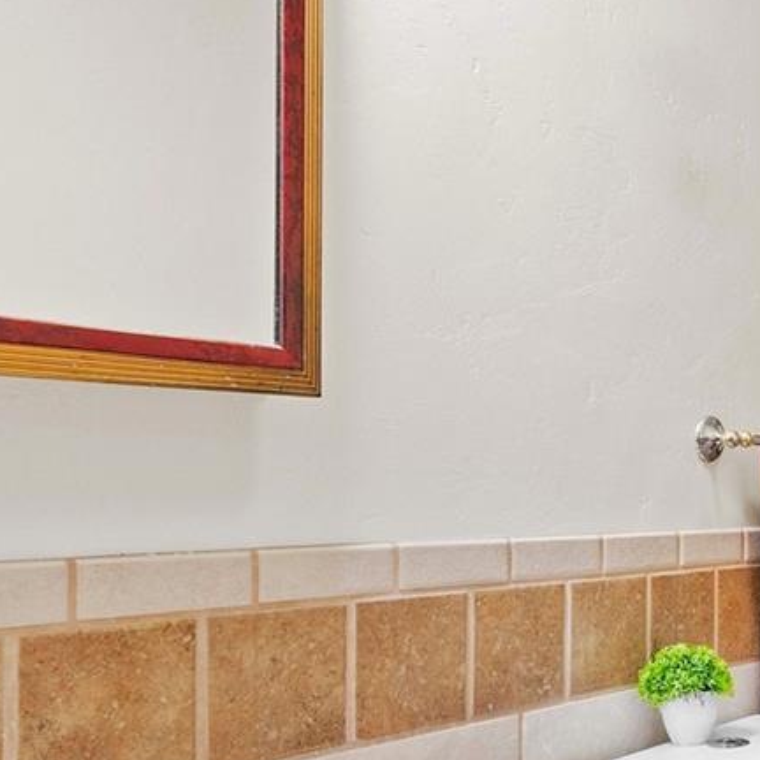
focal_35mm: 44
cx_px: 808
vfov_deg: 38.0
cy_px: 501
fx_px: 1093
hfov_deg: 34.0
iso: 640
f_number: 14
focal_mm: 14
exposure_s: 1/3
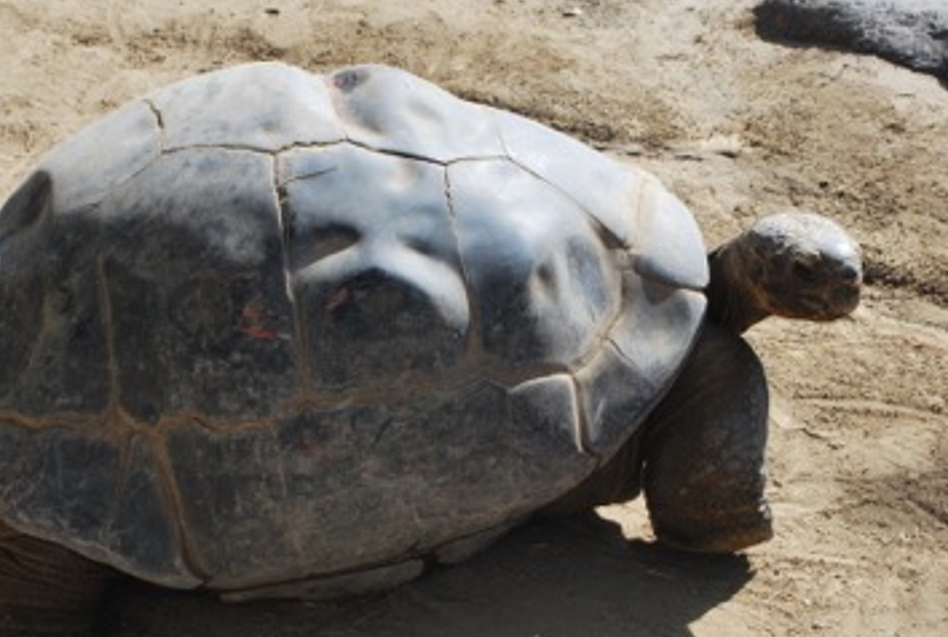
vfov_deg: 14.5
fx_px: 2505
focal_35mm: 95
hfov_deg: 21.4
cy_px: 367
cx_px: 447
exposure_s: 1/400
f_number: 10
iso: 400
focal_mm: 35
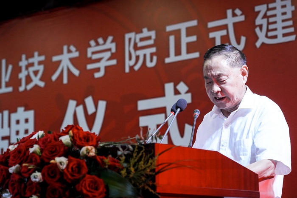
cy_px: 99
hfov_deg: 19.5
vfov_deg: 13.0
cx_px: 148
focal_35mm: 105
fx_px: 866
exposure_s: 1/500
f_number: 5.6
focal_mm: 105
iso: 3200
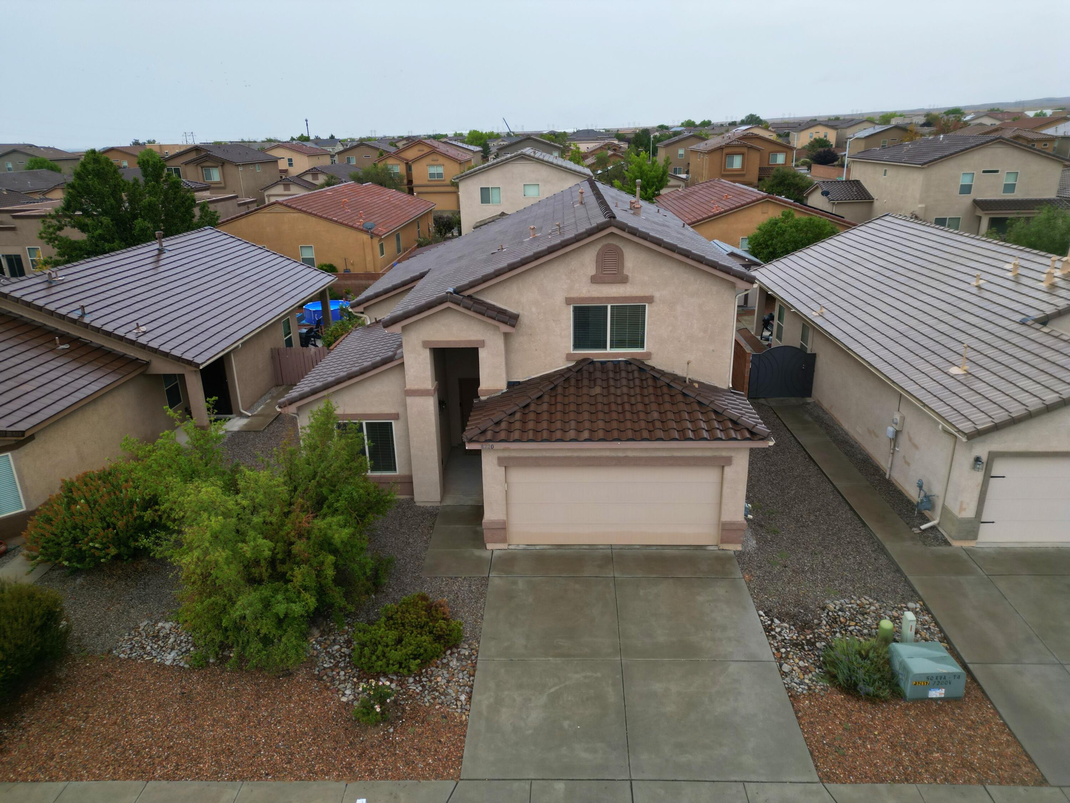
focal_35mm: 24
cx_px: 535
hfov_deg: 71.6
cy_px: 402
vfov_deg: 56.8
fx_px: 742
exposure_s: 1/350
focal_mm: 6.72
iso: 200
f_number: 1.7
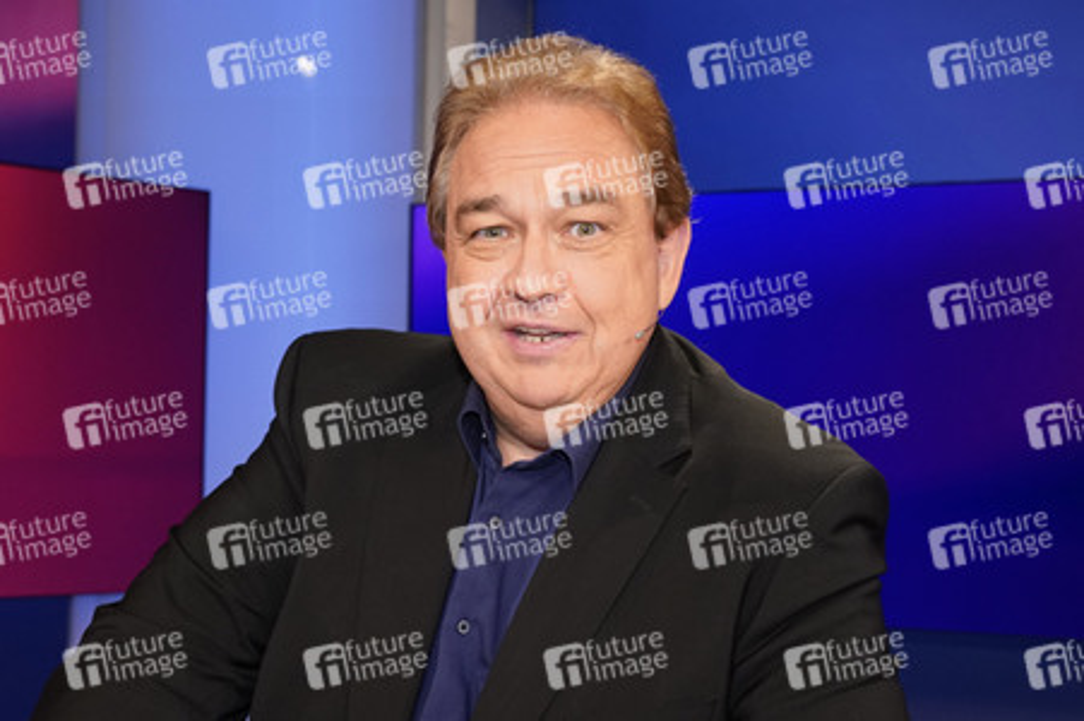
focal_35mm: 34
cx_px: 542
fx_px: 1023
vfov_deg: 38.8
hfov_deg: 55.8
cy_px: 360
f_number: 5
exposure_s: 1/125
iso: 2000
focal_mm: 34
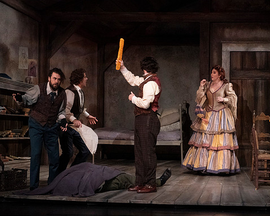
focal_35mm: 176
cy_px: 108
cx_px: 128
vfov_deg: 8.8
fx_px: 1406
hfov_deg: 11.0
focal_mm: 155
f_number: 13
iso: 16000
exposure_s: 1/400
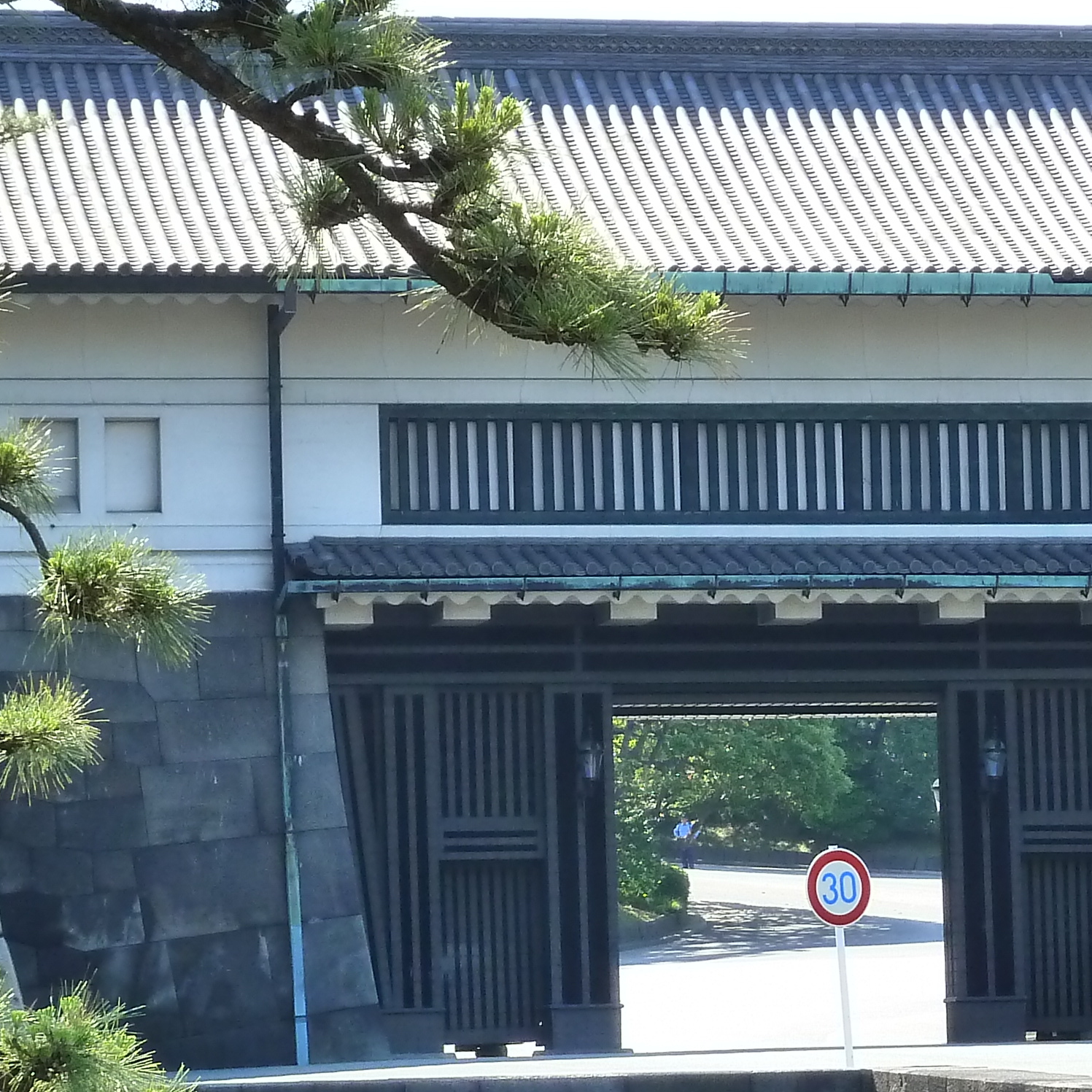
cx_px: 659
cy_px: 891
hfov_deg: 10.3
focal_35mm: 170
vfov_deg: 10.3
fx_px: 6067
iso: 200
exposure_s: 1/160
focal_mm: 11.9
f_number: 4.1
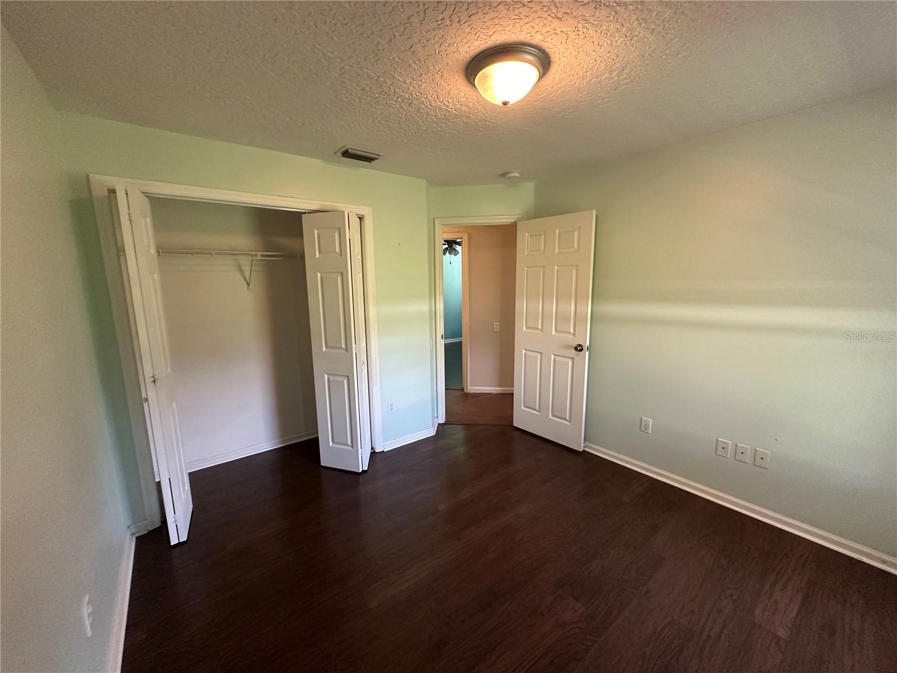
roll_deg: +0.4
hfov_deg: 102.1
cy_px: 336
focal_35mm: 14
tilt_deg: -9.0
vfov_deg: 85.7
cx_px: 448
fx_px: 363
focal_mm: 2.22
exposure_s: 1/60
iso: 500
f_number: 2.2
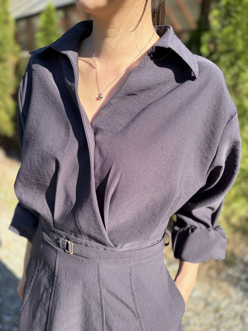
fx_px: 248
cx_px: 124
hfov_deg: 53.1
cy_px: 166
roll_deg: -0.1
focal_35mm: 26
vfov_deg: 67.3
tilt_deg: -19.9
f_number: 1.6
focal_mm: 5.96
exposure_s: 1/1517
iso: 64
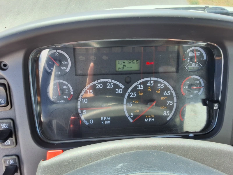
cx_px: 116
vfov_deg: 49.7
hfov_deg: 63.4
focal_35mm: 28
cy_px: 88
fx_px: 188
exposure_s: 1/174
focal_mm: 2.91
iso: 32
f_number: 1.9
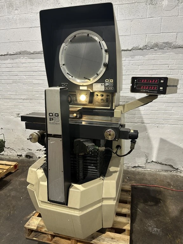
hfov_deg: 56.8
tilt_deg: -11.4
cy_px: 122
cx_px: 92
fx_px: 169
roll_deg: +0.0
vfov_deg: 71.6
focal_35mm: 24
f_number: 1.78
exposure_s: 1/60
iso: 200
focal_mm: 6.86
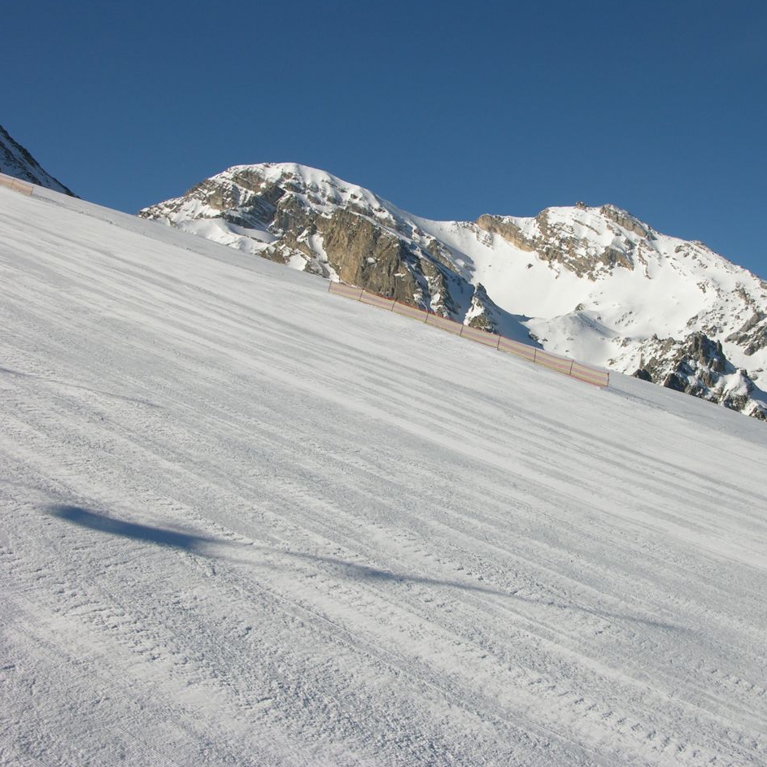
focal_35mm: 42
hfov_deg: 39.8
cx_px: 479
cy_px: 383
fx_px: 1053
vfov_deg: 40.0
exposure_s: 1/268
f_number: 8
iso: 50
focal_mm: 8.9
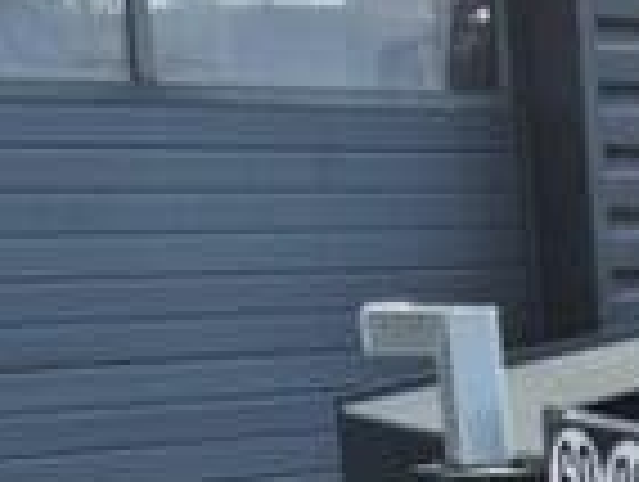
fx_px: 2293
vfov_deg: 11.7
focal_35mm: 124
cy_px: 590
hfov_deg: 12.0
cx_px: 1642
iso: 25
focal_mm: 5.4
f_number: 1.8
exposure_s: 1/1320
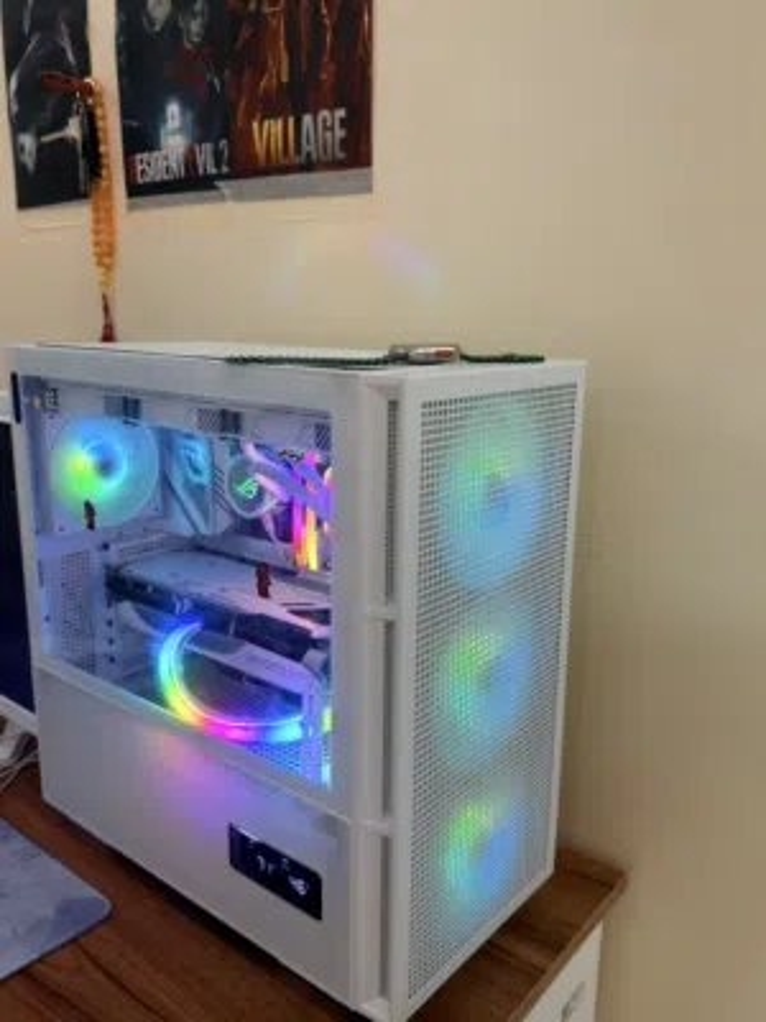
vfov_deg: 63.4
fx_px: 826
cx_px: 383
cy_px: 511
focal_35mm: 28
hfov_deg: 49.7
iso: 200
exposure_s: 1/100
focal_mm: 6.76
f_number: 1.78
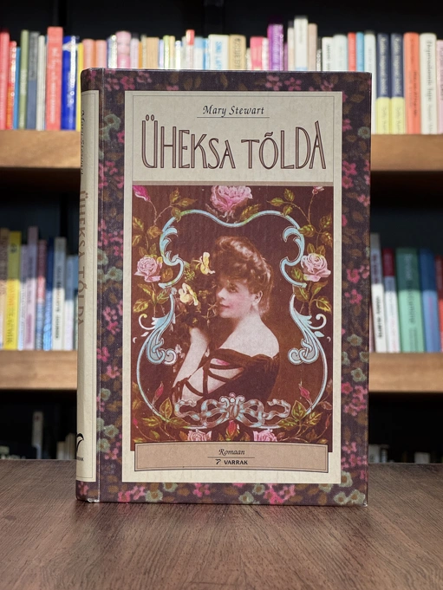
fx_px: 1313
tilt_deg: +0.7
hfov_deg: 19.1
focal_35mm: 77
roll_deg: -1.2
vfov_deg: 25.3
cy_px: 295
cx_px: 222
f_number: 2.8
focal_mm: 9
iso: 200
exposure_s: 1/99
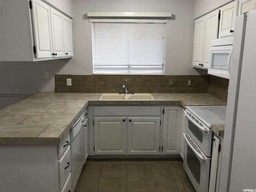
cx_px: 128
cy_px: 96
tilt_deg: -10.5
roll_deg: -1.6
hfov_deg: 63.4
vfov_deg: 49.7
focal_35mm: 28
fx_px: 207
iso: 25
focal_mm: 3.99
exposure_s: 1/40
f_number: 1.8
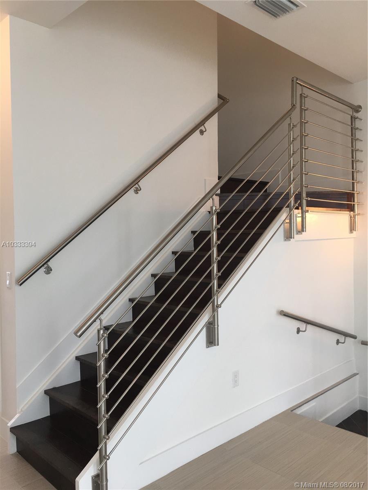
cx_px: 184
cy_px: 245
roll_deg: +0.5
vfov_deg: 61.7
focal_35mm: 29
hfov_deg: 48.2
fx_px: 411
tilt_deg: -0.4
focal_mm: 4.15
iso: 40
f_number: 2.2
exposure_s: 1/30
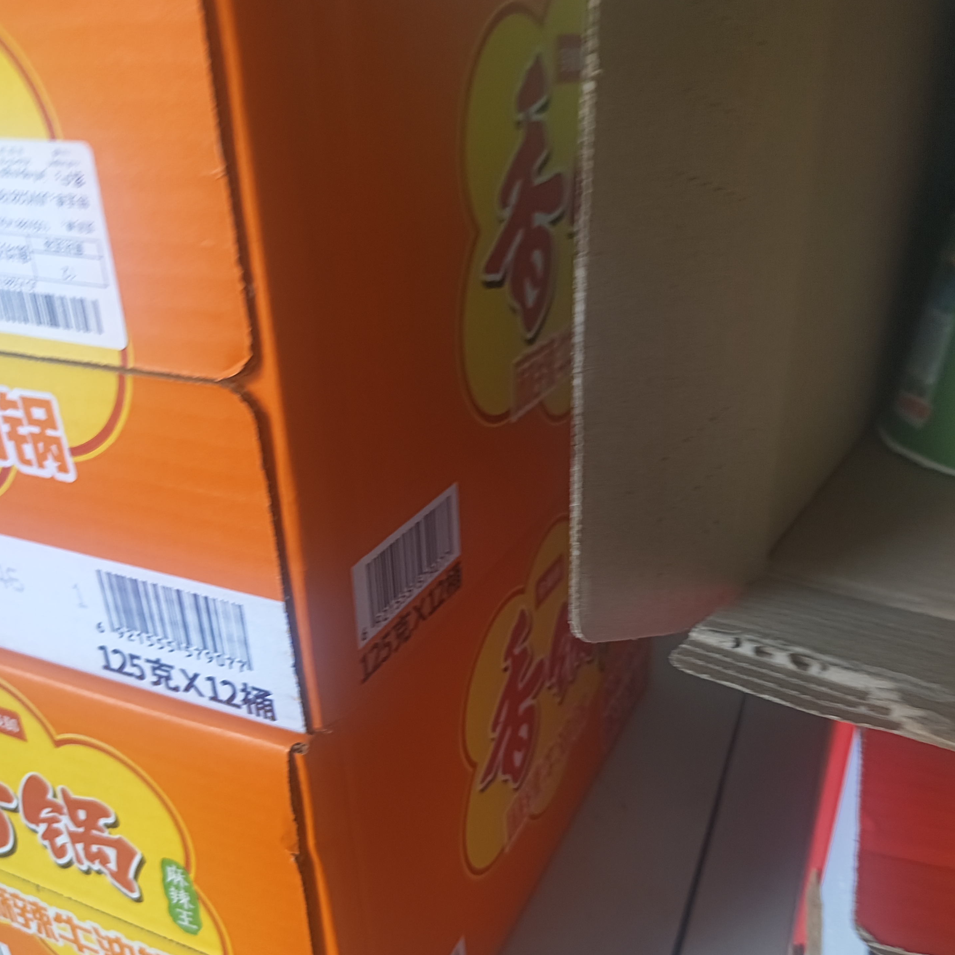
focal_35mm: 30
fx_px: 936
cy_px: 552
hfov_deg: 54.0
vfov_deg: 53.8
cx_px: 498
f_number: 1.88
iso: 521
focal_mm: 5.56
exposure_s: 1/50
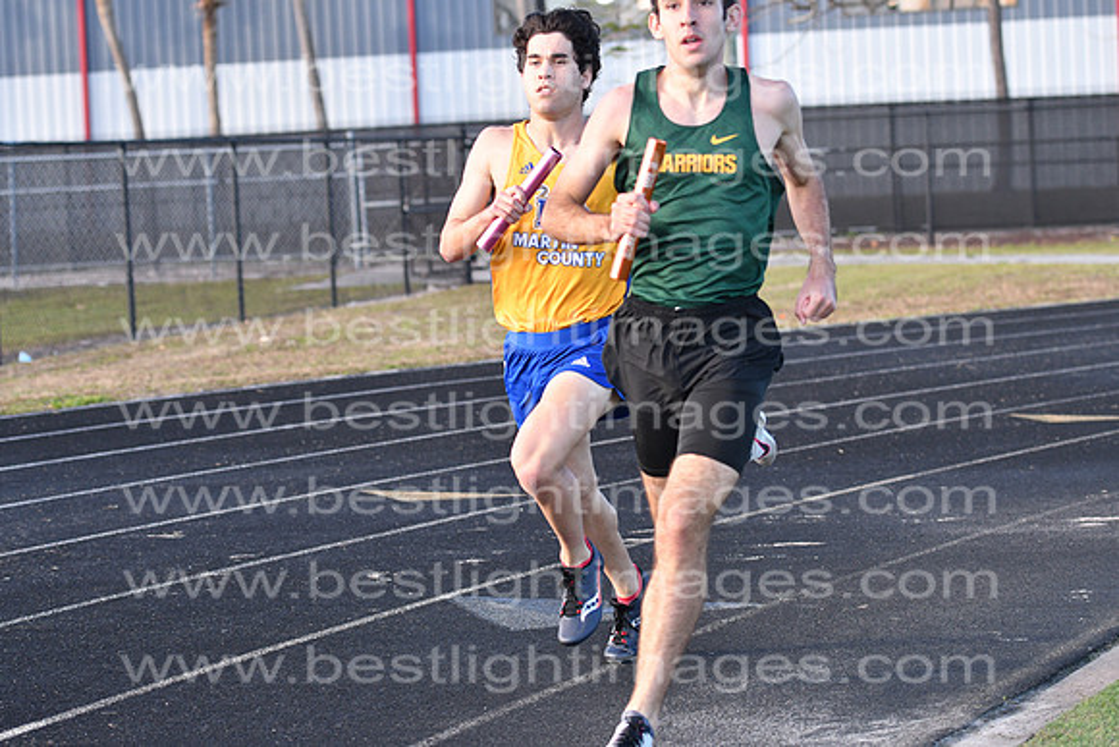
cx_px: 560
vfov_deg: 13.0
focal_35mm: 105
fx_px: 3264
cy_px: 374
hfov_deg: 19.5
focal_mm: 70
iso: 1000
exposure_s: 1/2000
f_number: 4
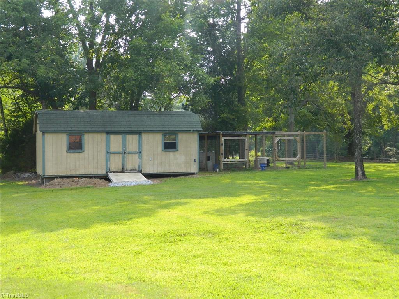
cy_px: 150
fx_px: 657
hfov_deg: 33.8
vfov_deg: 25.7
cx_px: 200
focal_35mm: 57
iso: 110
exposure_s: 1/200
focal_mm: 10.2
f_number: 3.8
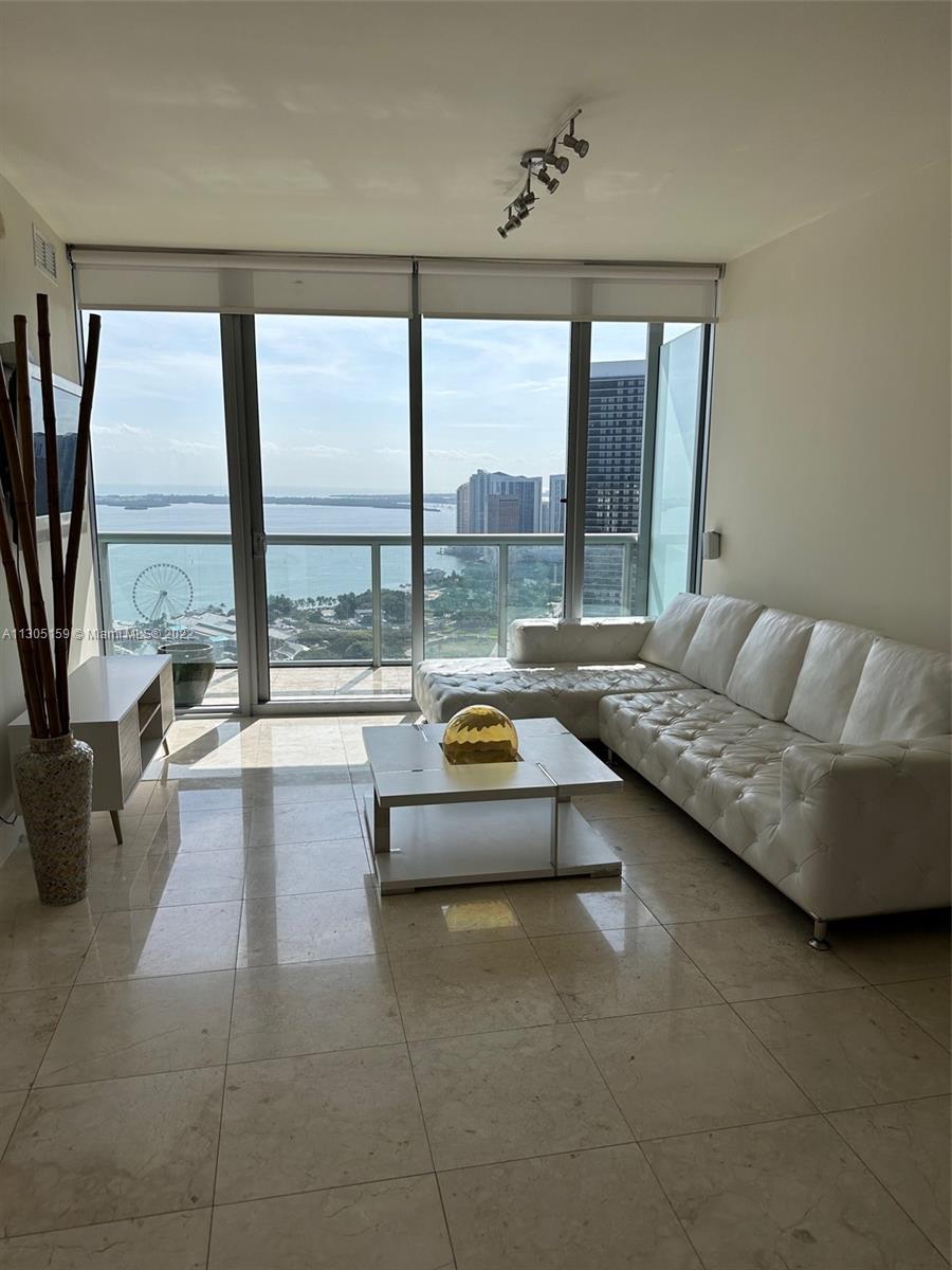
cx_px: 476
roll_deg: -0.5
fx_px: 880
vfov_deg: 71.6
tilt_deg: -10.6
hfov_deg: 56.8
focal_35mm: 24
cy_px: 635
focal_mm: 6.86
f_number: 1.78
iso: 80
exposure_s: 1/4545
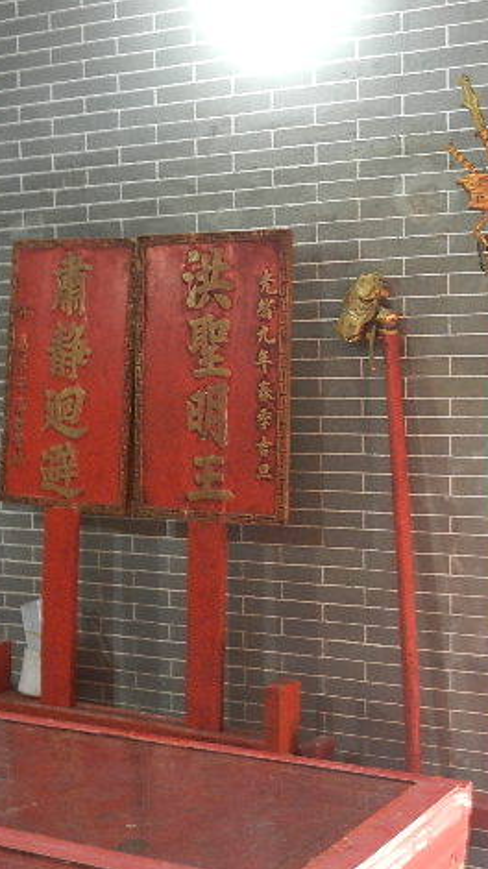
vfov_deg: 42.1
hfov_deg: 23.7
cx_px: 449
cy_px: 440
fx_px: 1128
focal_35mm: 49
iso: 400
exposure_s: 1/5
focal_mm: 5.9
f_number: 3.8
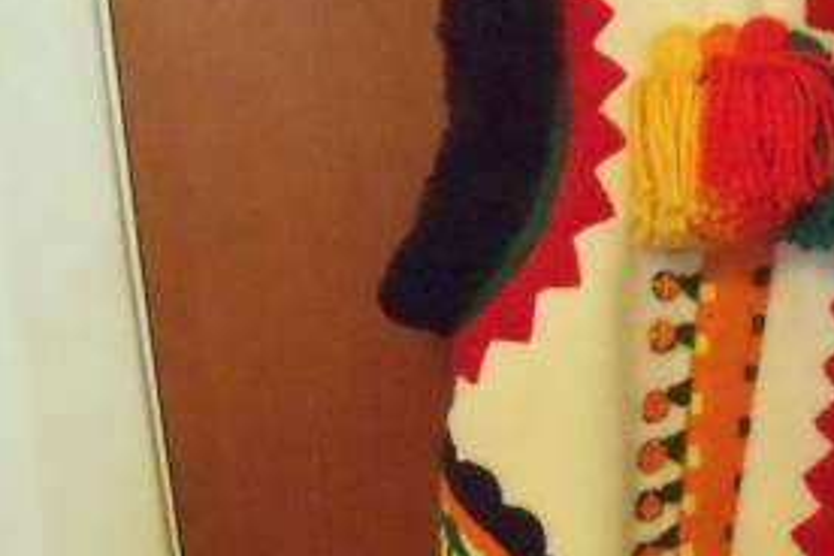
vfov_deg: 17.3
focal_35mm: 79
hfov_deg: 24.1
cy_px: 224
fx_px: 1830
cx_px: 900
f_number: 3.5
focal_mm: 6.2
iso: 1600
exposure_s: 1/40
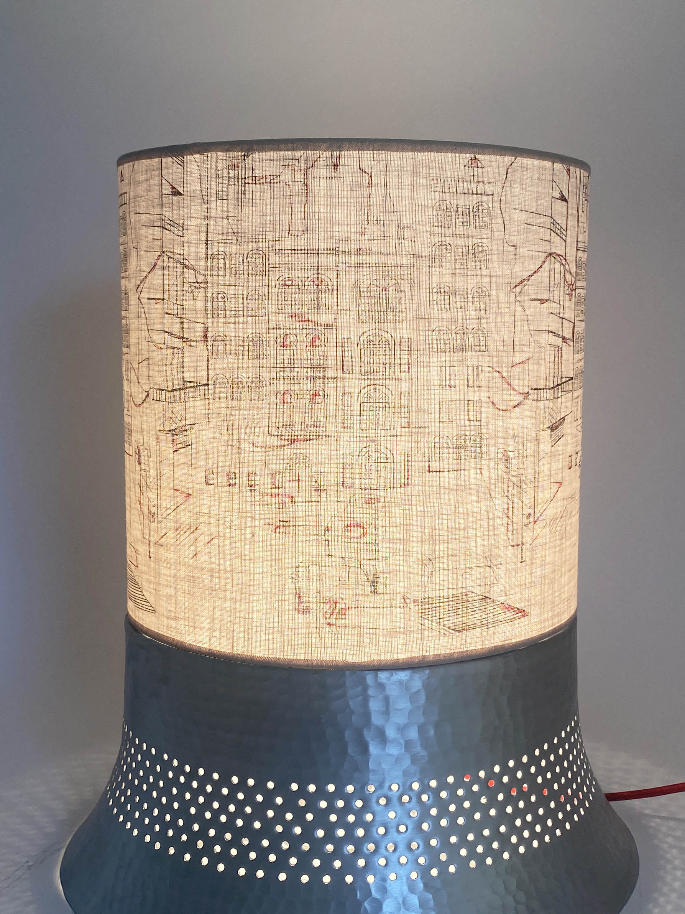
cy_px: 458
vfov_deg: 42.9
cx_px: 398
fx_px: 1161
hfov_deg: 32.8
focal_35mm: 44
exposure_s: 1/152
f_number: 1.8
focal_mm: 4.25
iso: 32
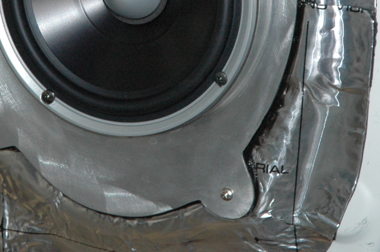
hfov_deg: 8.6
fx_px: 2540
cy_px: -12
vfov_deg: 5.7
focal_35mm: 241
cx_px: 139
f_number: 4.5
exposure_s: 1/80
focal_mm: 70
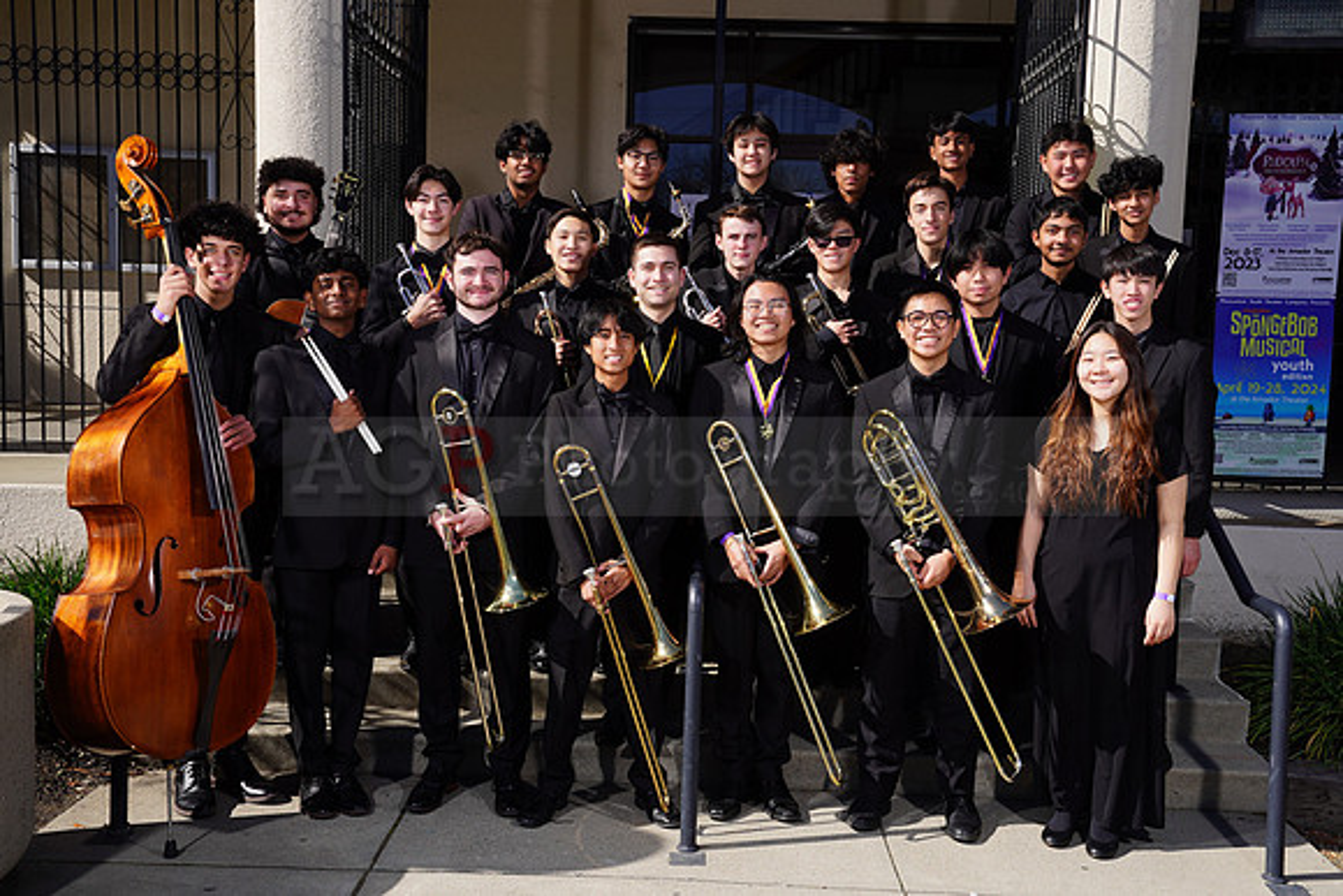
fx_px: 1455
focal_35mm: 39
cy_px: 448
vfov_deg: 34.2
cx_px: 672
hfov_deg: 49.5
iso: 100
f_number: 10
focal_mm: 39
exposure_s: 1/250
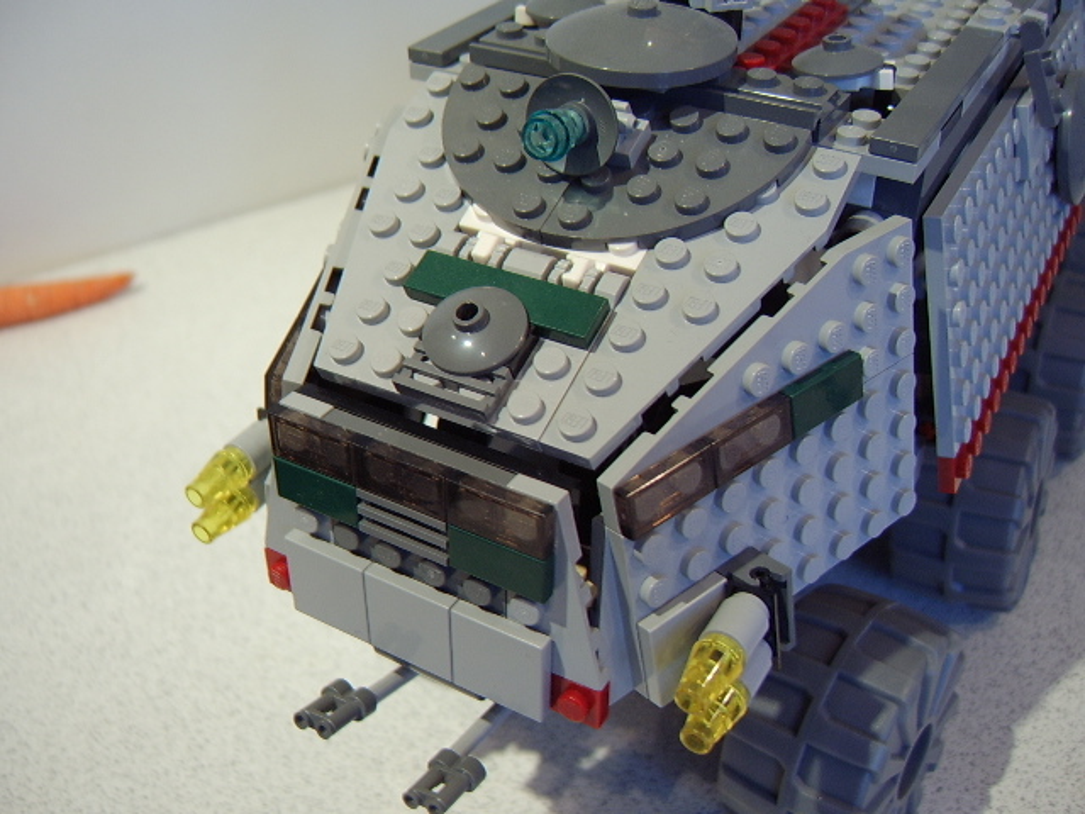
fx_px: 972
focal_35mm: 31
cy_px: 407
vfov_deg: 45.4
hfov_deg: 58.4
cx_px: 542
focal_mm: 8.13
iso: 100
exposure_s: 1/12
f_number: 2.7
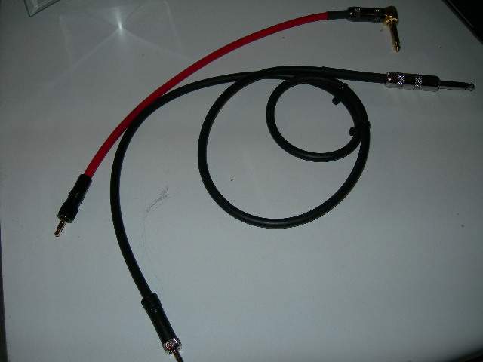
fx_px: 530
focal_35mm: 38
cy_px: 181
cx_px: 242
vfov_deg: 37.7
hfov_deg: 49.0
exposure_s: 1/60.1
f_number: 2.8
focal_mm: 7.8
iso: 50
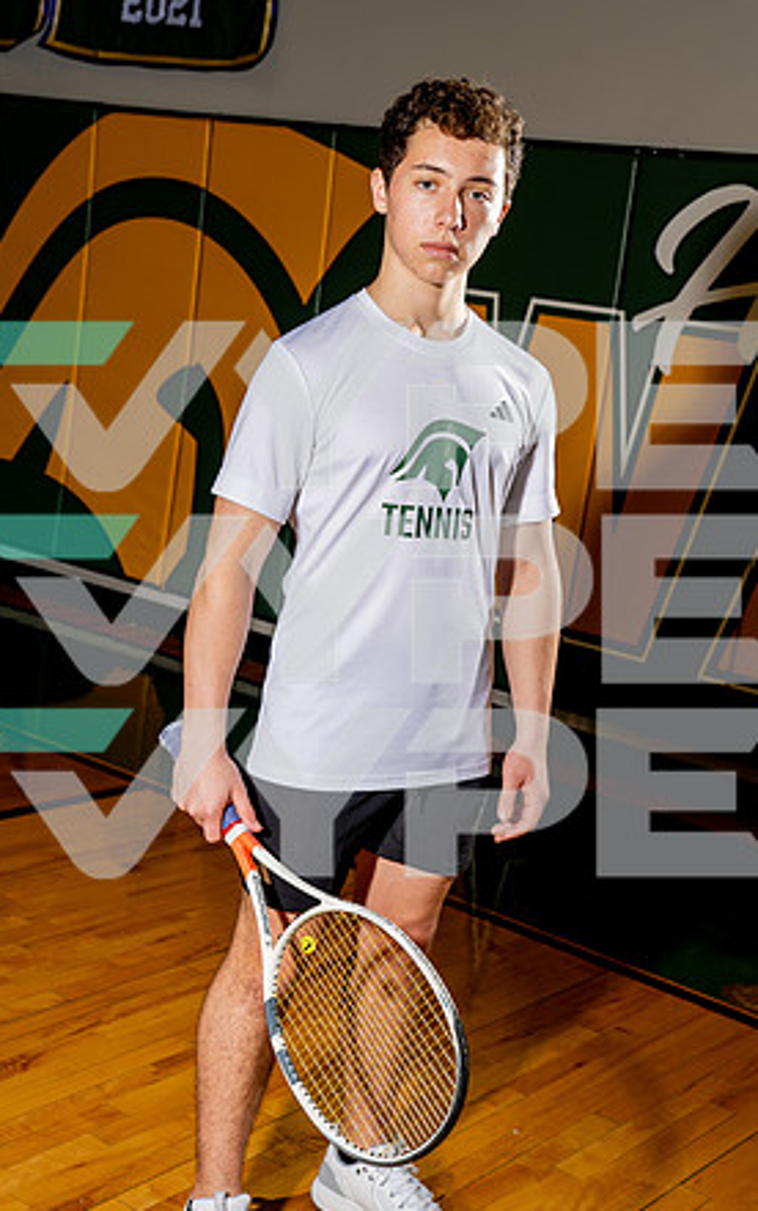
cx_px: 379
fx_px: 1750
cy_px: 601
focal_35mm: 53
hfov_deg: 24.4
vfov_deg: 38.2
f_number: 6.3
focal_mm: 51
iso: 100
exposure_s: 1/250
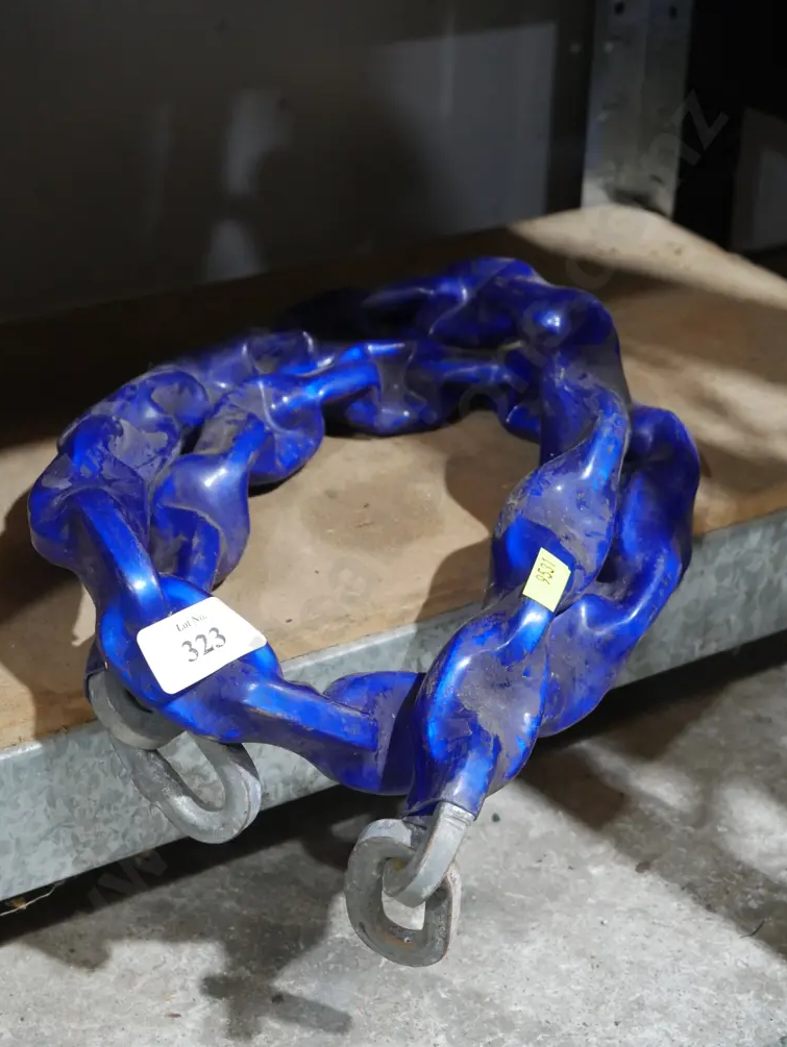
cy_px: 530
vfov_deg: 34.9
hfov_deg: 26.6
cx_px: 389
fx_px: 1665
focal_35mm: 55
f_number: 5.3
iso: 2500
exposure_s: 1/60
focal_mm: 27
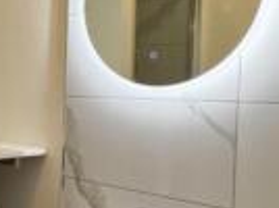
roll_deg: -0.1
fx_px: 491
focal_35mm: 61
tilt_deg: -2.8
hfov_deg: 27.8
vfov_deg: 23.9
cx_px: -57
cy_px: 113
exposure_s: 1/99
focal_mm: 2.22
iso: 250
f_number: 2.2
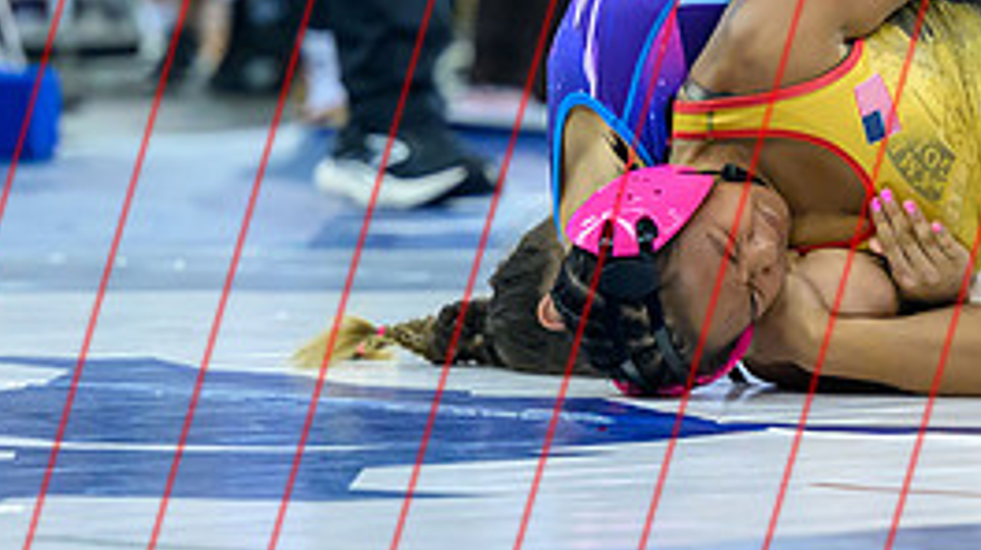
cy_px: 123
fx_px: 9929
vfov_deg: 3.2
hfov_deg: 5.6
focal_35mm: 382
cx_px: 997
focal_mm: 125
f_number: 2.8
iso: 3200
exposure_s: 1/800
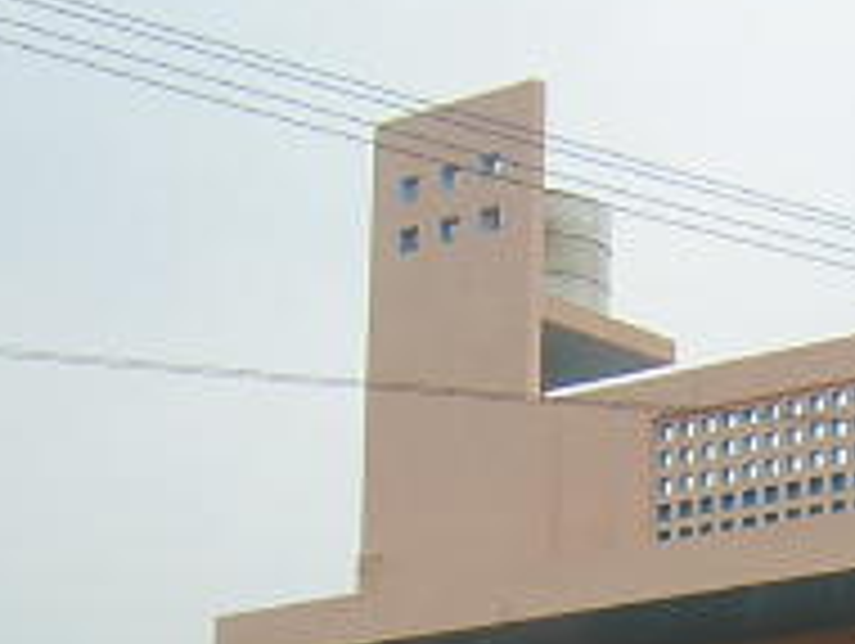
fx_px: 2992
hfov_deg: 15.8
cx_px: 958
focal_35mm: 121
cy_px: 874
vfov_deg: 11.9
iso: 100
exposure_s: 1/352
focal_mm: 4.7
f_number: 5.2
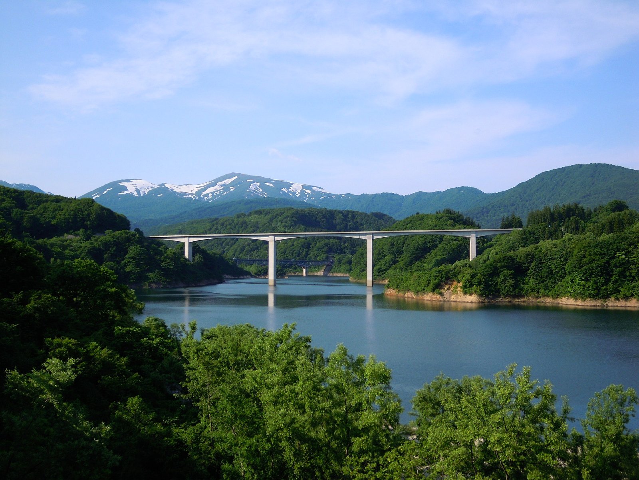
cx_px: 320
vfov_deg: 39.7
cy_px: 240
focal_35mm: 36
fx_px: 665
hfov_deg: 51.4
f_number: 8.5
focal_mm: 6.4
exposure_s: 1/160
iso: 100
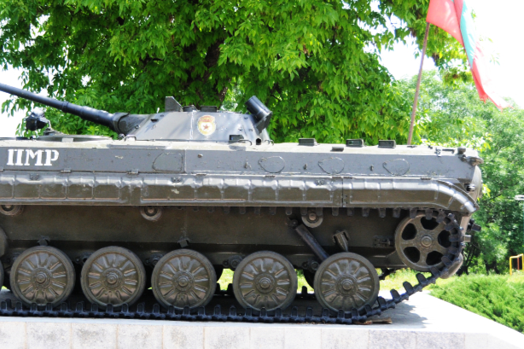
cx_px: 195
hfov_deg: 28.4
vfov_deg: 19.2
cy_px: 194
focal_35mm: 71
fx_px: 1030
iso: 640
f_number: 5.6
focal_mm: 29
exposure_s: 1/1000
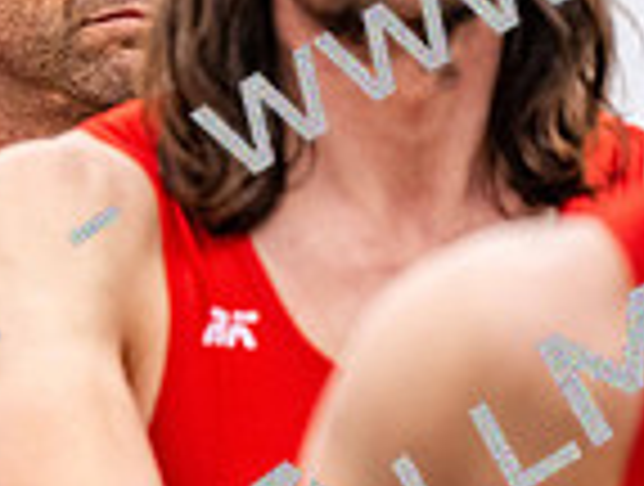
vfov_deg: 0.6
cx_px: -135
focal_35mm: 2333
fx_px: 43513
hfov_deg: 0.8
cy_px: 250
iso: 1600
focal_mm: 600
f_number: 4
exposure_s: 1/2500
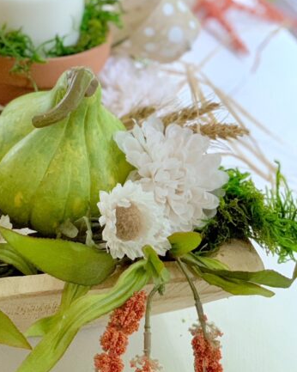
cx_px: 36
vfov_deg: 19.1
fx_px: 1100
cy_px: 94
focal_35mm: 100
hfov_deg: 15.2
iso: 200
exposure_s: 1/60
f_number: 2.4
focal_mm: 6
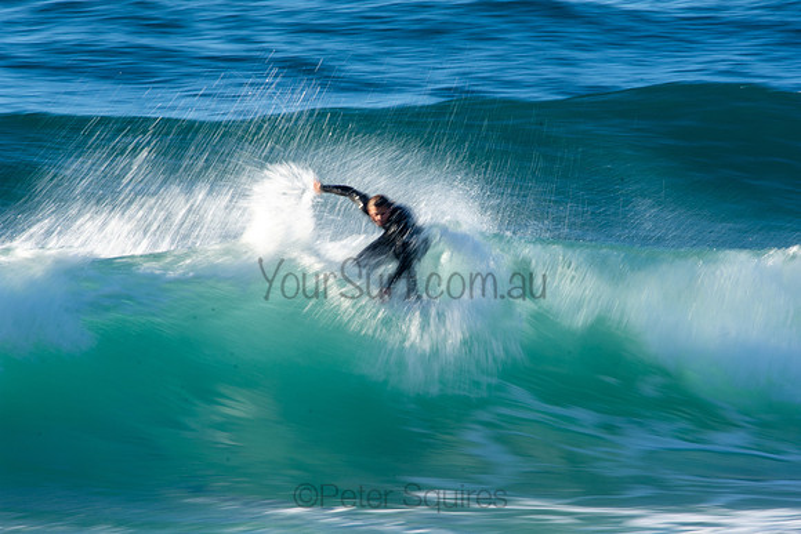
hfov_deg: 2.7
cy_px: 267
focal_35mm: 750
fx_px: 16691
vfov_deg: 1.8
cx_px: 400
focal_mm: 500
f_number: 20
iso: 100
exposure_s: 1/25
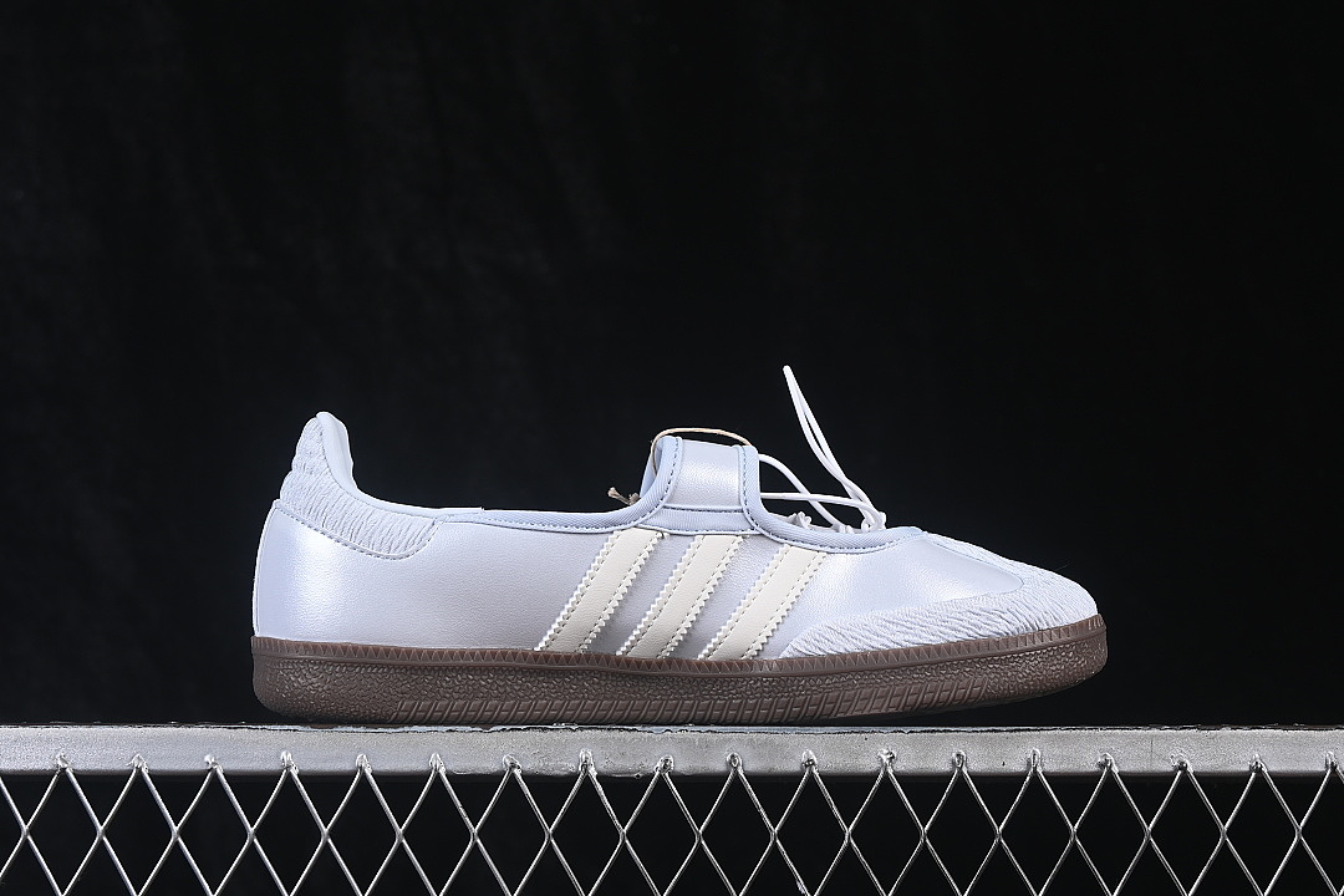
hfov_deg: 27.0
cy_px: 448
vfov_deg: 18.2
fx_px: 2800
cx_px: 672
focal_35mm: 75
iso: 160
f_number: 8
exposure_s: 1/80
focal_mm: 50
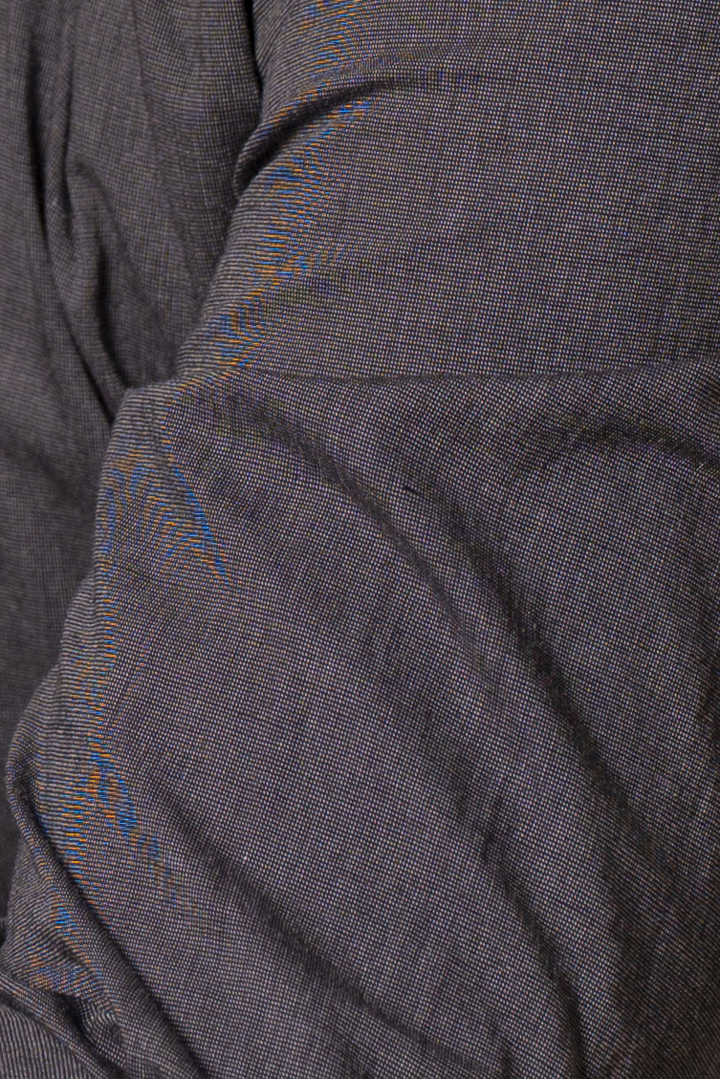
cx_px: -339
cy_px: -338
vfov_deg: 3.1
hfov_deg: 2.1
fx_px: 19912
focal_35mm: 664
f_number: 3.5
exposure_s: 1/160
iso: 200
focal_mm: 107
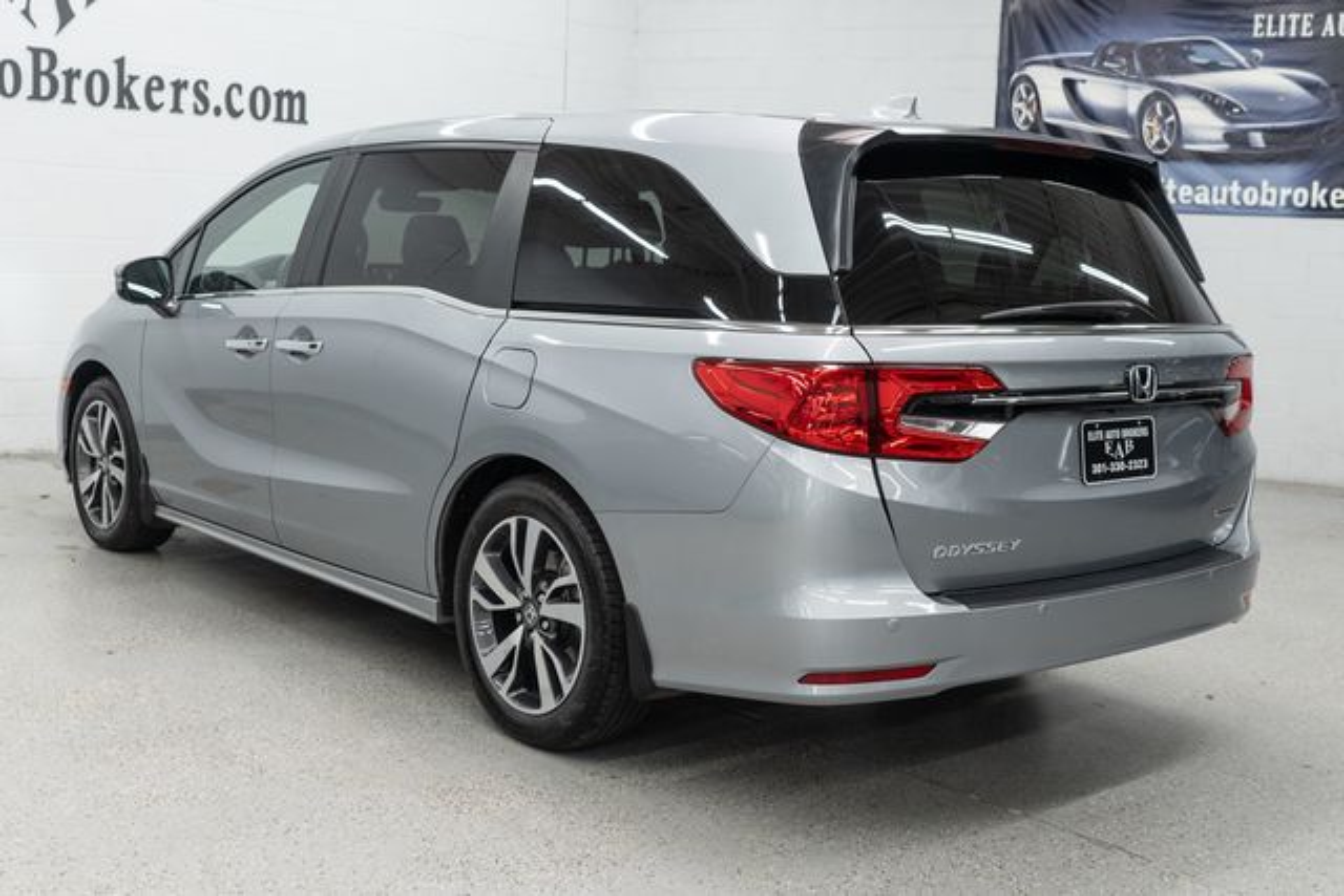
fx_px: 1568
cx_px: 672
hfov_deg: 46.4
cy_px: 448
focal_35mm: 42
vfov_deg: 31.9
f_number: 3.2
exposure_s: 1/40
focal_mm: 28
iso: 200
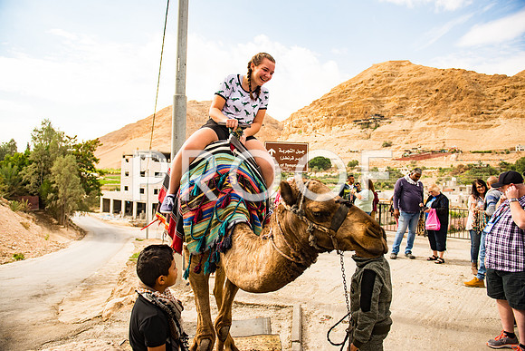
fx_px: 350
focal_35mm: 24
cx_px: 262
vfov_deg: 53.2
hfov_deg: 73.7
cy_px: 176
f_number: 2.8
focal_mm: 24
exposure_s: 1/2500
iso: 200
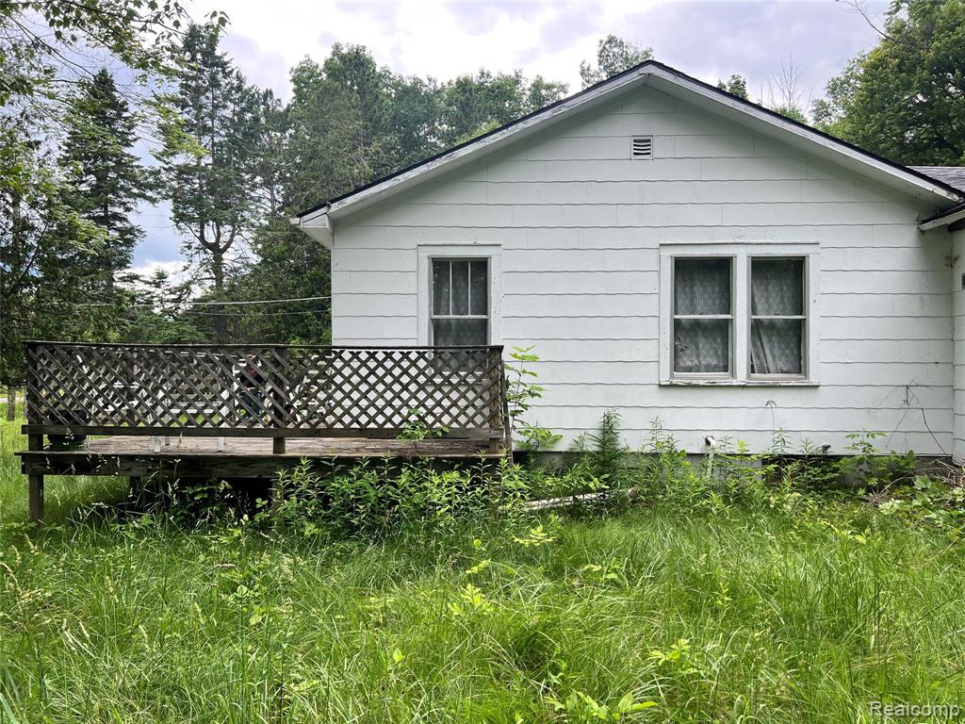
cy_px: 362
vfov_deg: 53.1
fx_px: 725
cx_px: 482
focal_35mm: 26
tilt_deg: +1.5
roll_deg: -0.4
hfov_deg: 67.3
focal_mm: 5.7
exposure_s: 1/733
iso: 50
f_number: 1.5
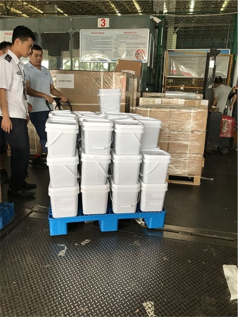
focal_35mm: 28
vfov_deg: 63.4
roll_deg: -1.6
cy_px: 158
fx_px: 257
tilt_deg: -14.3
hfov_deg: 49.7
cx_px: 119
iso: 25
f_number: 1.8
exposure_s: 1/33
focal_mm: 3.99
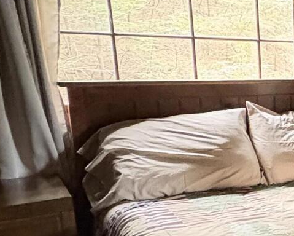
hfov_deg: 24.7
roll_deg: -2.8
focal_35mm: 57
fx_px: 496
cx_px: 452
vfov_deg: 26.5
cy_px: 163
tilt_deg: -13.0
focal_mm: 2.22
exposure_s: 1/17
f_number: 2.2
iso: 1600
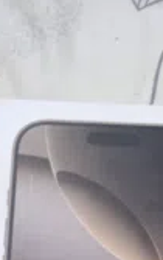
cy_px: 305
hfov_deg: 18.4
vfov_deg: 26.1
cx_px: 112
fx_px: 502
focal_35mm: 71
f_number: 2.2
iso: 518
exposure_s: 1/20
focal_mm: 3.43
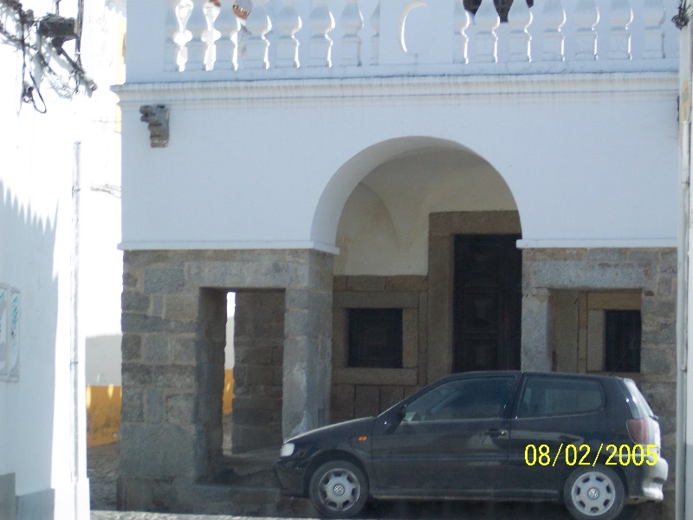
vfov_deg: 13.0
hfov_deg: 17.3
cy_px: 260
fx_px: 2282
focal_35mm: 114
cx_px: 346
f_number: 4.8
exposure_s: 1/350
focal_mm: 24
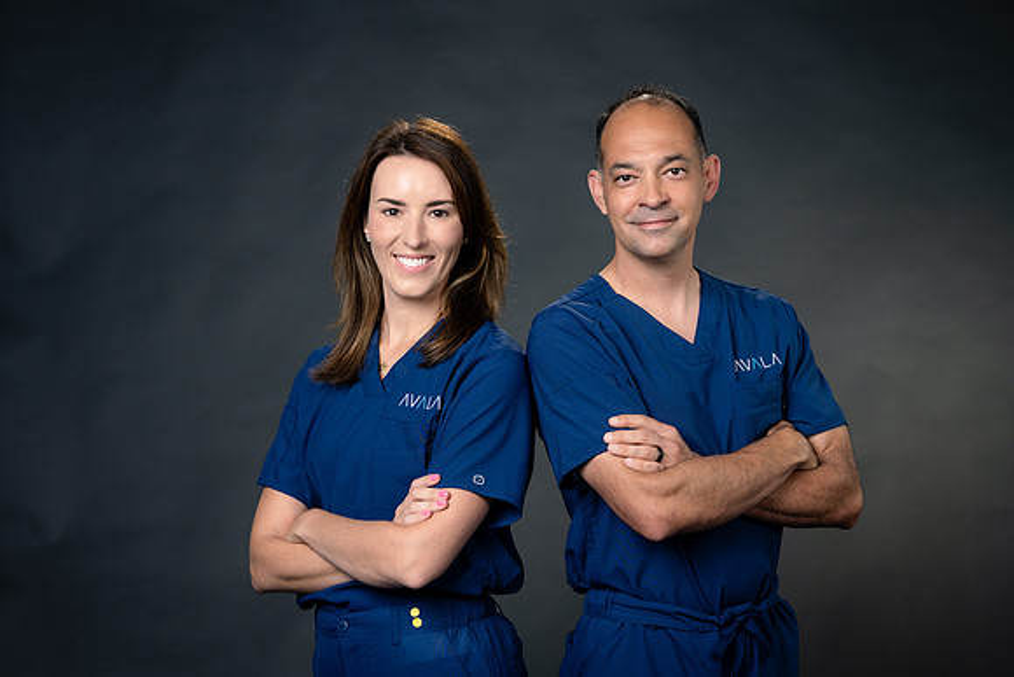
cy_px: 338
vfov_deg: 16.1
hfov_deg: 23.9
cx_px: 507
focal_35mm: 85
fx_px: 2395
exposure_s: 1/160
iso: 200
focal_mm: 85
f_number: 4
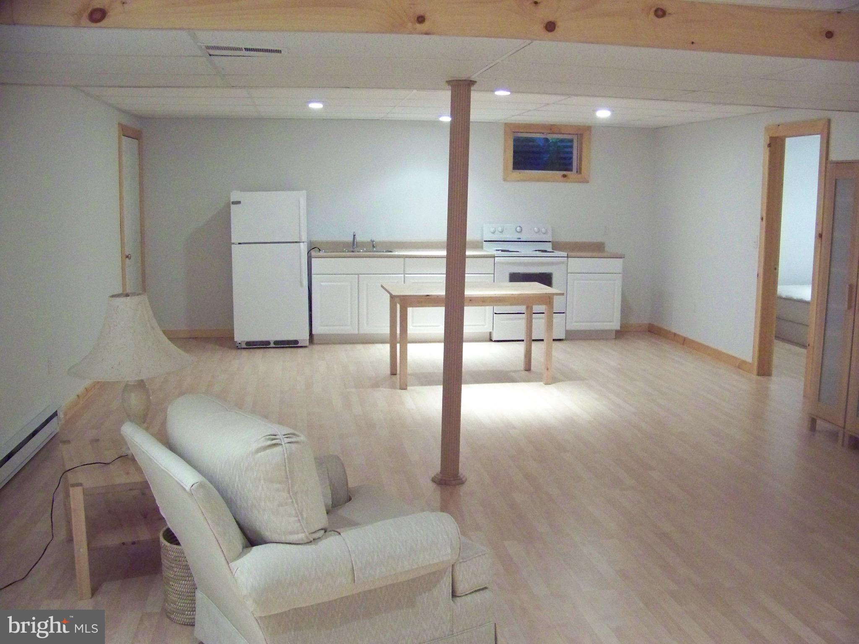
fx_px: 893
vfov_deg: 39.7
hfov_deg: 51.4
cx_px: 430
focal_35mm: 36
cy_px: 322
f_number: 2.8
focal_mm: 5.85
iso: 640
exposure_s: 1/30
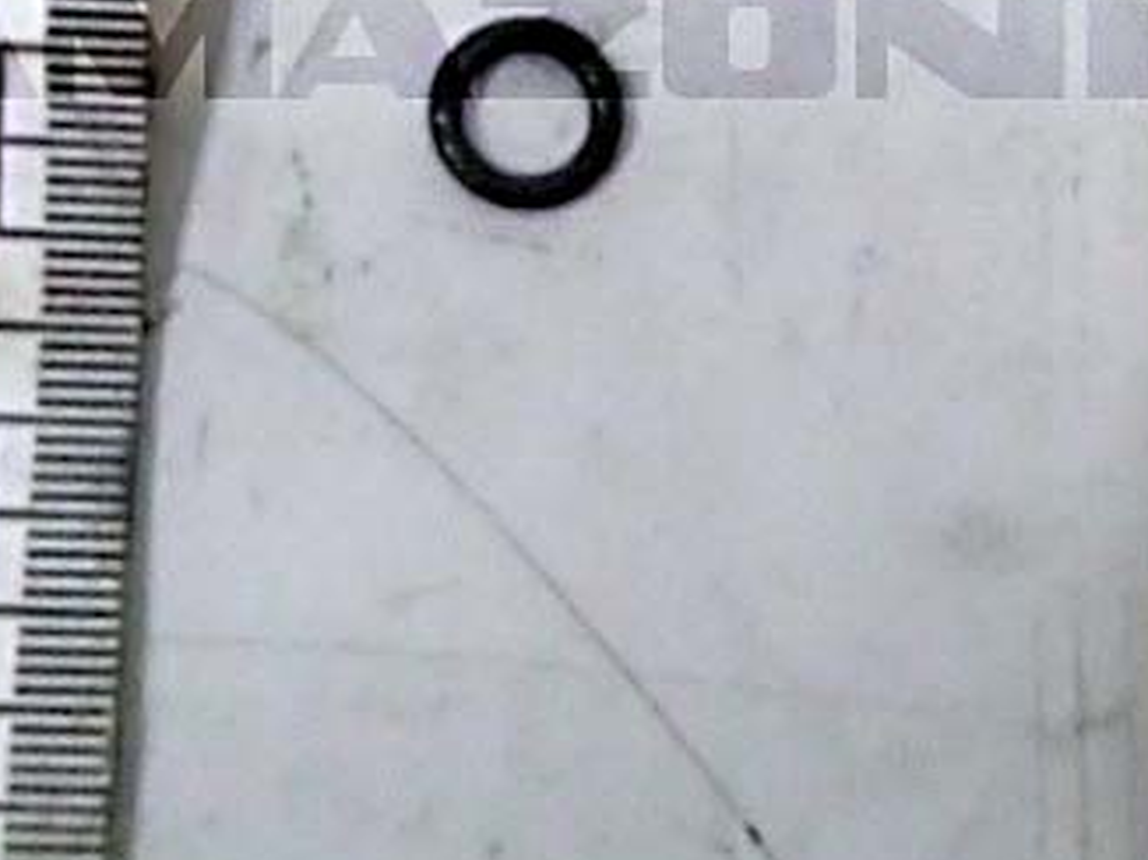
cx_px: 518
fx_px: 1823
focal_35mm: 55
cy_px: 120
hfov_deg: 34.9
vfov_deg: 25.8
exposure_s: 1/500
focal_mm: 5
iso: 6400
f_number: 3.9
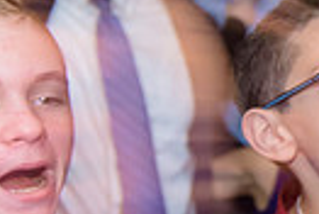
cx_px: 687
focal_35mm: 150
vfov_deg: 9.2
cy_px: 62
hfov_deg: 11.8
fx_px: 1332
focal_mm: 34
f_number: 3.2
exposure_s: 1/15
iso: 1600
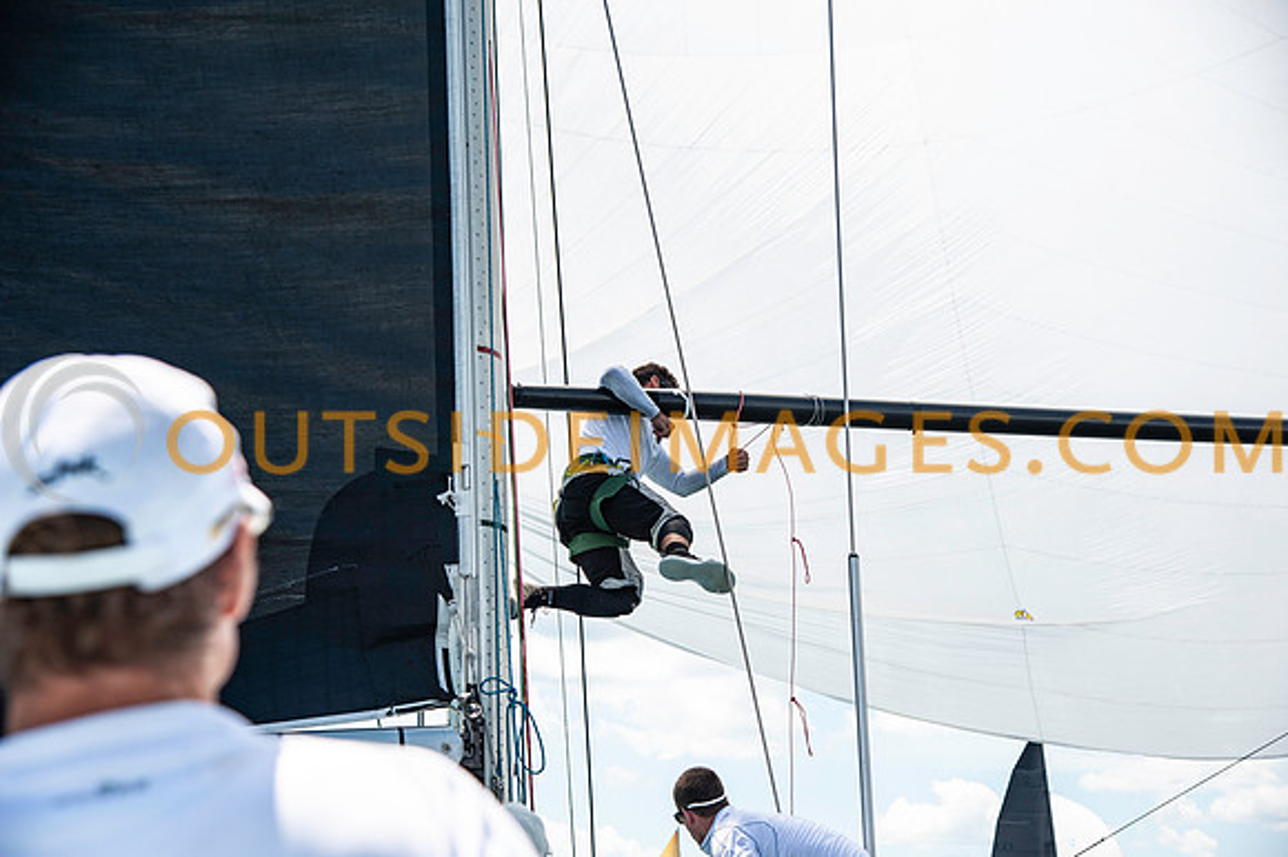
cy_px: 428
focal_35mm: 62
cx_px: 644
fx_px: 2217
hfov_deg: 32.4
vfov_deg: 21.9
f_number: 5
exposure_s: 1/1600
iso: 250
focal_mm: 62
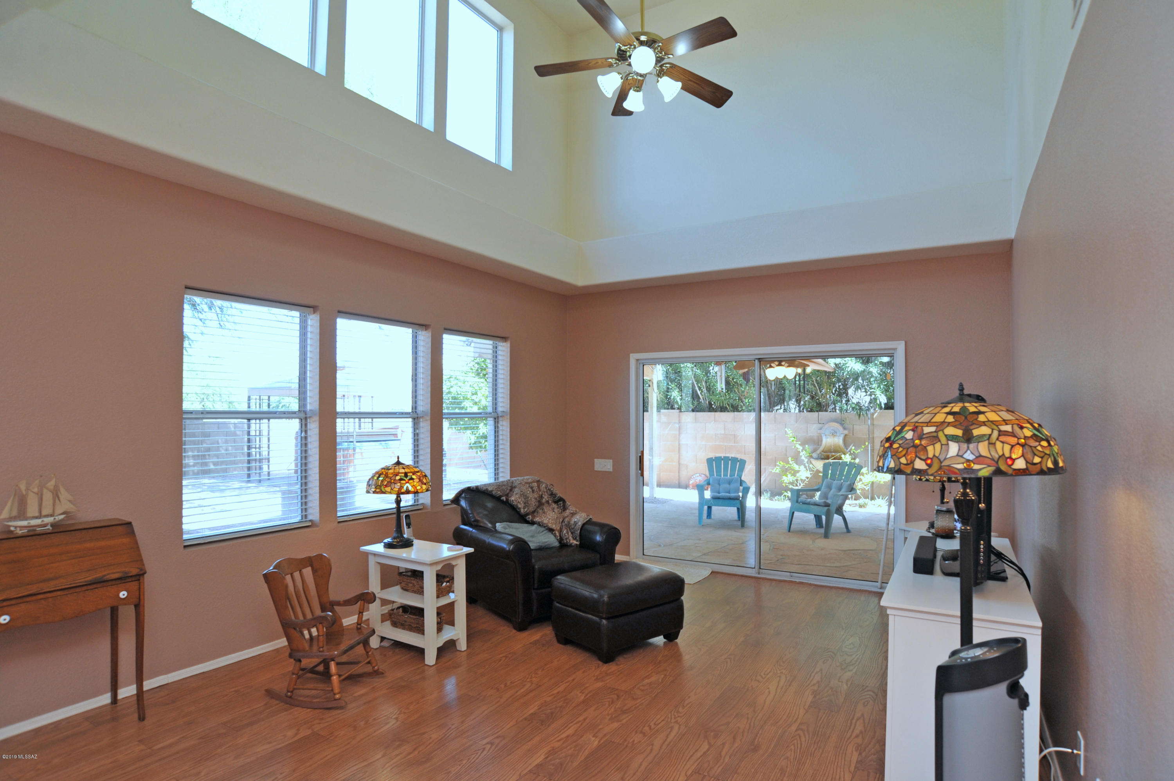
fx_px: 587
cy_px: 390
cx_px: 587
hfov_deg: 90.0
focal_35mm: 18
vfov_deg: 67.3
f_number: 7.1
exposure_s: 1/100
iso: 640
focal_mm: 18
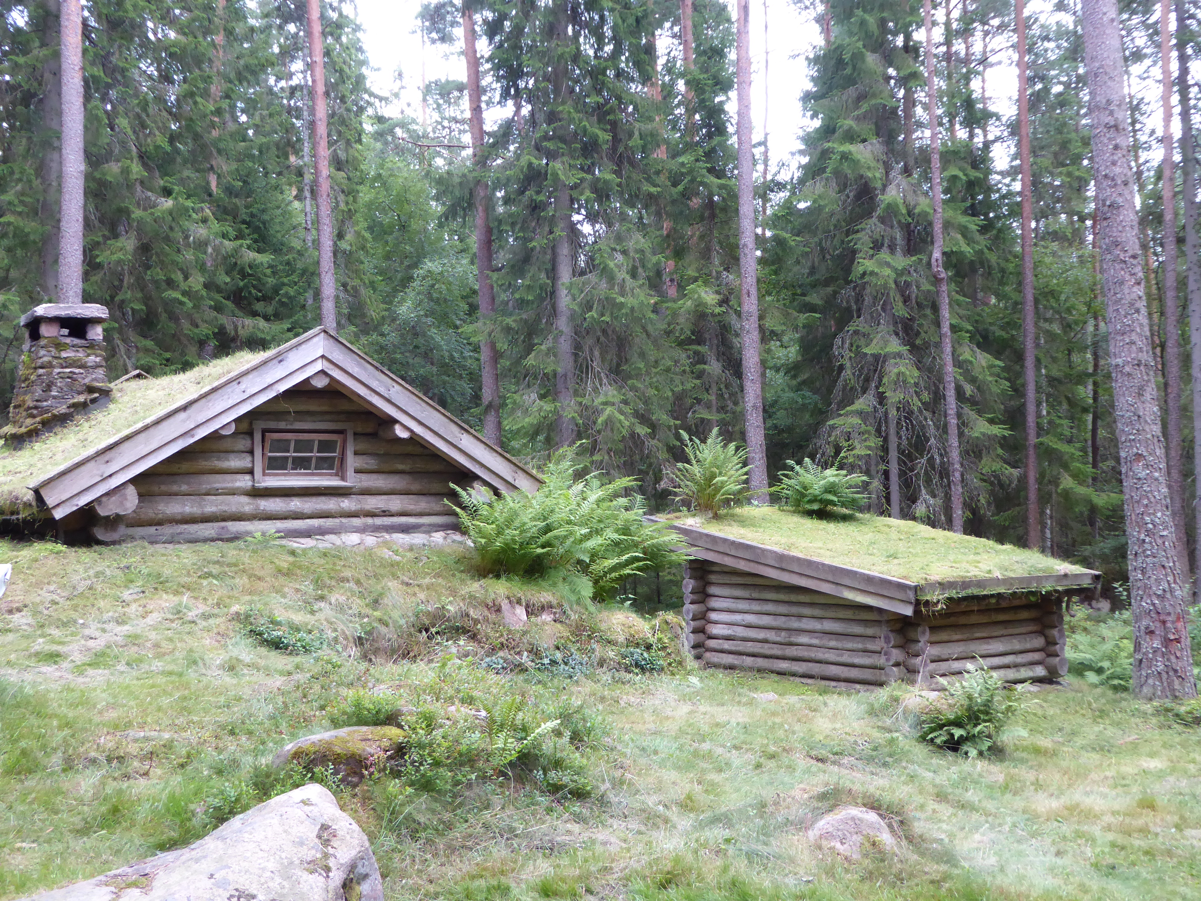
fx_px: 1353
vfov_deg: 36.8
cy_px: 450
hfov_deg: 47.9
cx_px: 600
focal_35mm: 39
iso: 400
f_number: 3.7
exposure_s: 1/40
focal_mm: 6.7
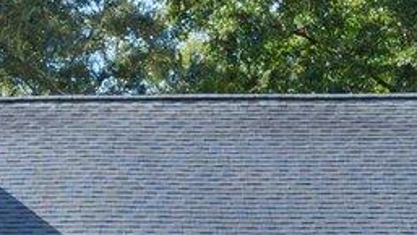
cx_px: -21
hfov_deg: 8.6
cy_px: 527
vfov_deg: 4.8
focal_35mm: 250
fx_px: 2766
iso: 160
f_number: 9
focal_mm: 30
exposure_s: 1/320
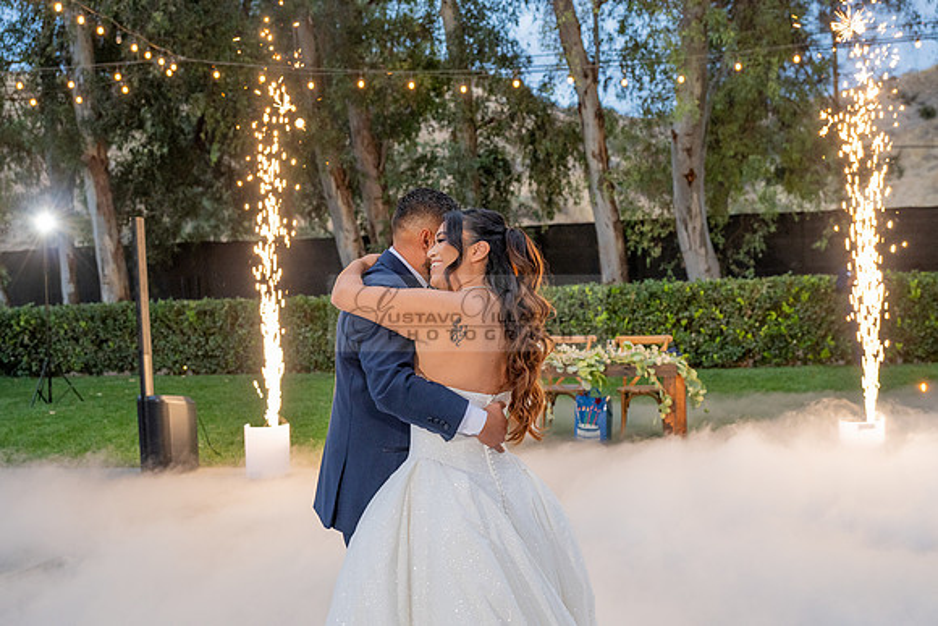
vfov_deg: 29.3
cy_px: 313
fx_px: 1199
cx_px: 469
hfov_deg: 42.7
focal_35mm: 46
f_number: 4
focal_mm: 46
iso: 1600
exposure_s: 1/200
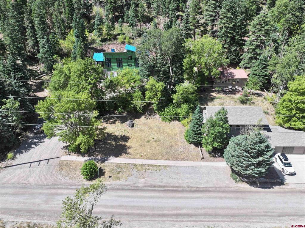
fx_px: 211
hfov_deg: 71.6
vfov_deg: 56.8
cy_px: 114
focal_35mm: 24
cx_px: 152
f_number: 2.8
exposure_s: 1/1000
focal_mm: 12.29
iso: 100
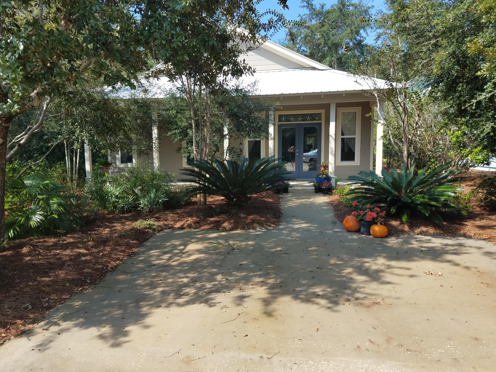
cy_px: 186
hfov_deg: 67.3
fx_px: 373
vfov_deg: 53.1
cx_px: 248
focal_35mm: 26
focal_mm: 4.2
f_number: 1.7
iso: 40
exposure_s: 1/1132
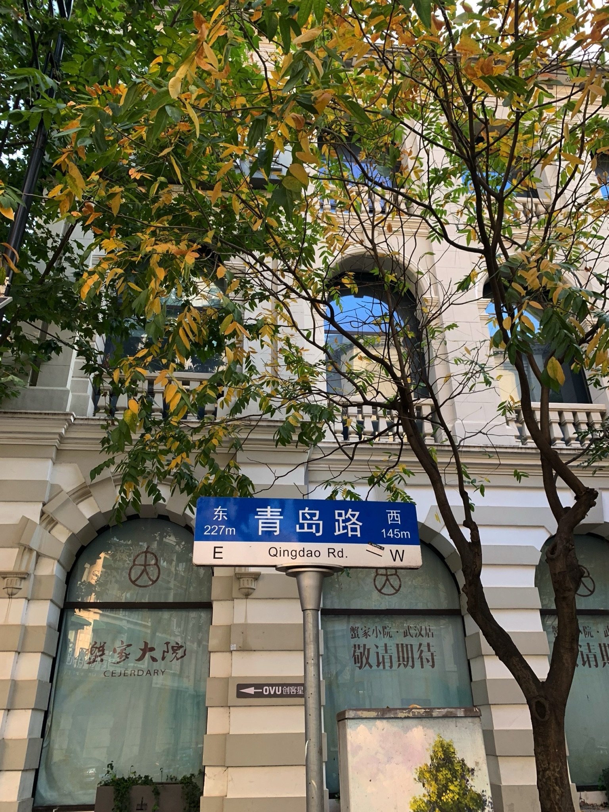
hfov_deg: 53.1
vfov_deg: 67.3
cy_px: 406
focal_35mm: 26
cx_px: 304
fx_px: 610
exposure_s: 1/122
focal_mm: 4.25
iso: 64
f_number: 1.8
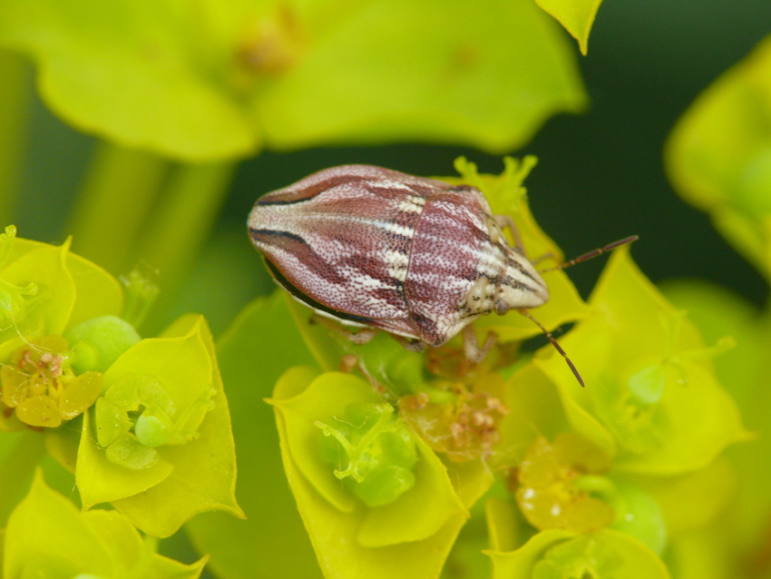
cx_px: 385
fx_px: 6661
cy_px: 290
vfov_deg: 5.0
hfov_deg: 6.6
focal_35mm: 299
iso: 200
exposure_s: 1/500
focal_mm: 63
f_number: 5.6
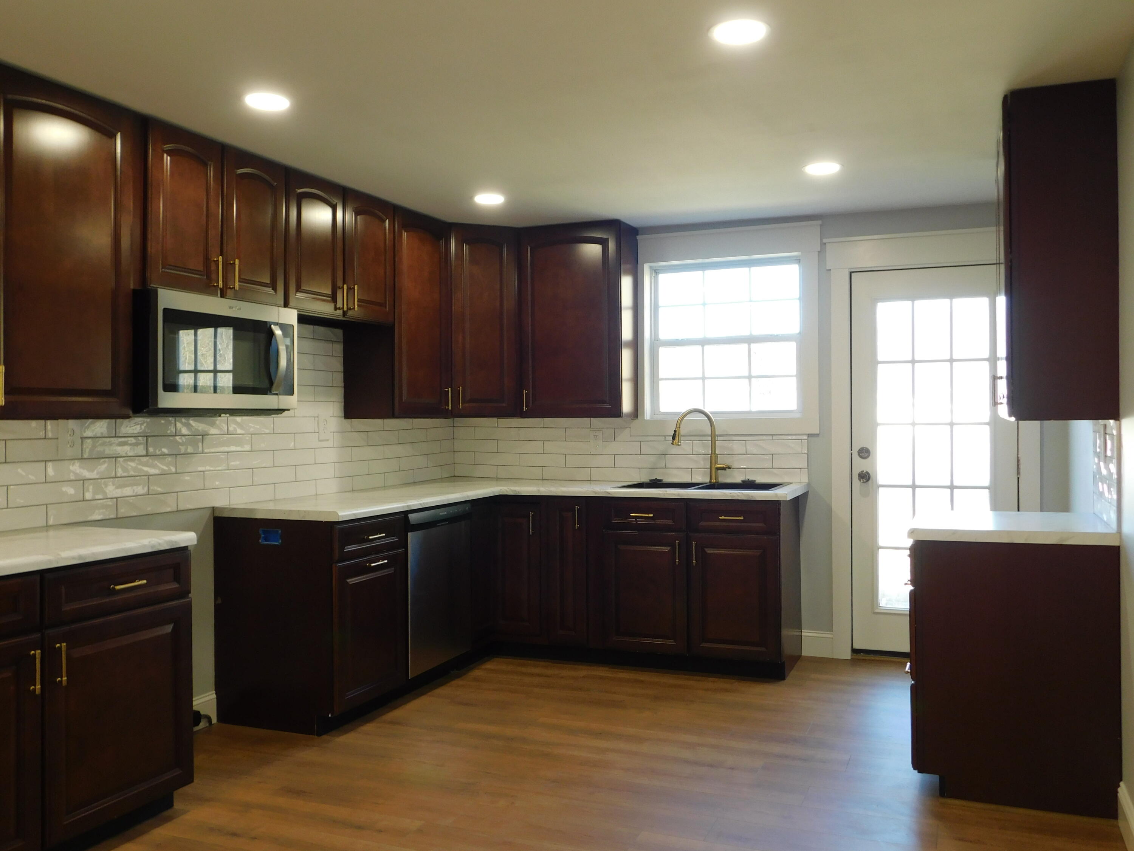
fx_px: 983
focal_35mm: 30
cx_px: 567
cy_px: 426
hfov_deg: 60.0
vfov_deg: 46.8
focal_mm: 5.3
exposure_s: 1/30
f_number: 3.2
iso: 140
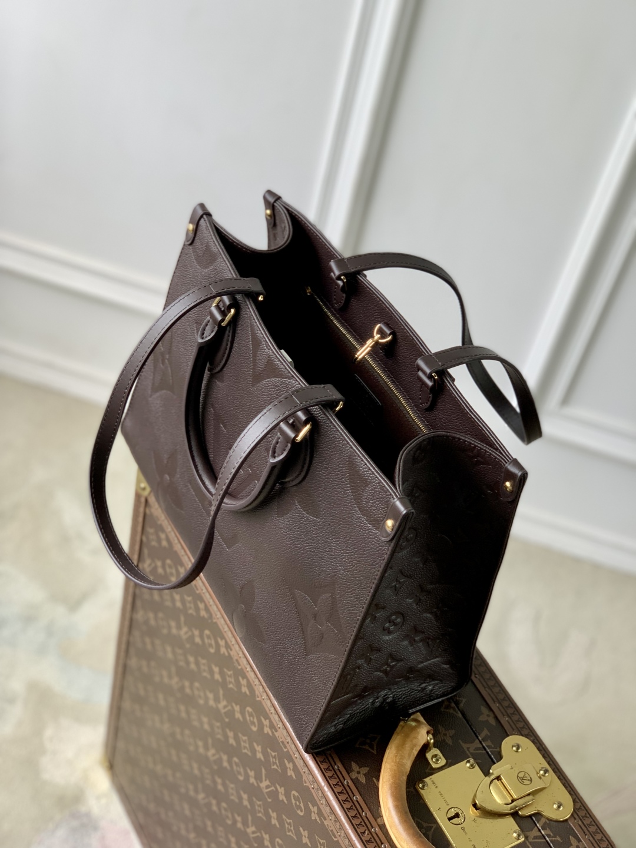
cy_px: 424
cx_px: 318
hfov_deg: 28.0
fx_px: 1274
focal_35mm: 52
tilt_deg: -43.7
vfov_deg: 36.8
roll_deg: -16.8
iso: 25
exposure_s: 1/122
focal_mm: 6
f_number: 2.4
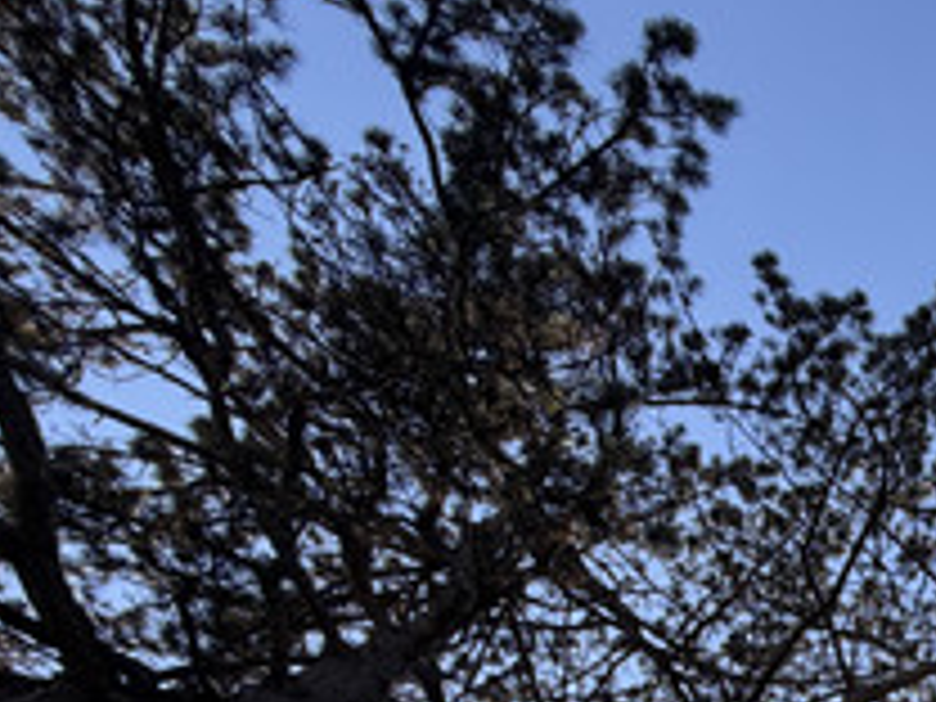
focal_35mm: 43
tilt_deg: +60.8
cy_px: 1017
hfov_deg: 29.0
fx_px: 1163
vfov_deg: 26.0
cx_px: 1382
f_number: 2.2
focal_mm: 2.22
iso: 25
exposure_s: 1/770
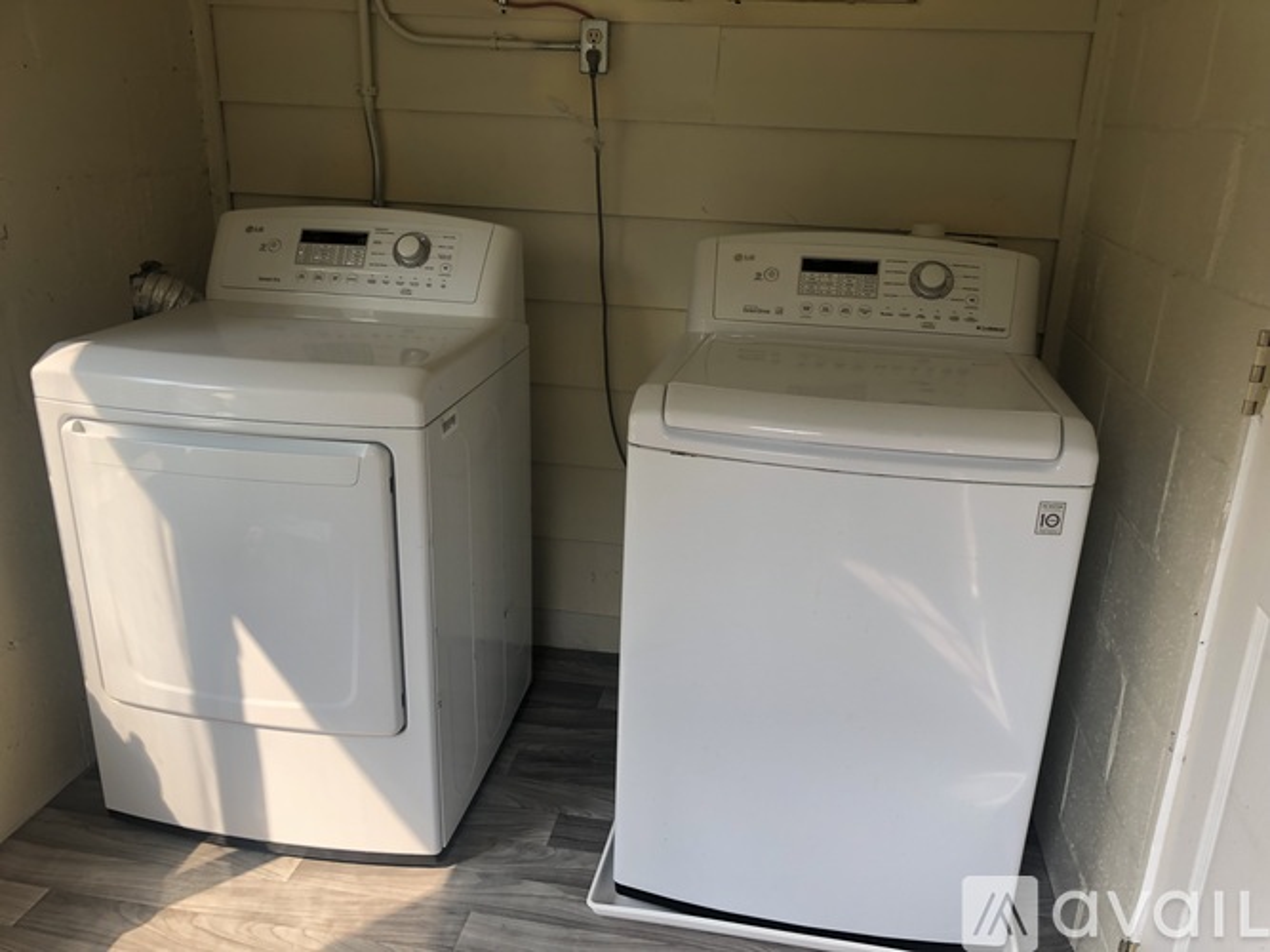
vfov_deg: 49.7
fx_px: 1027
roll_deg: +0.4
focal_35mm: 28
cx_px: 635
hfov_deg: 63.5
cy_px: 476
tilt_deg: -20.6
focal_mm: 3.99
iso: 20
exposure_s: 1/124
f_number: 1.8
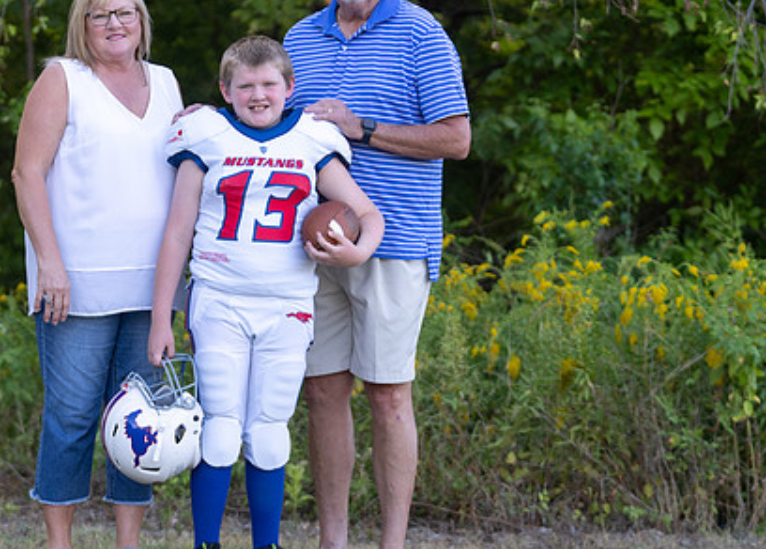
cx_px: 254
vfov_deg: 11.5
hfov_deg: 16.0
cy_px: 268
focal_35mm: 125
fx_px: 2721
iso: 200
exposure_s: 1/320
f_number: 2.8
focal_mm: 77
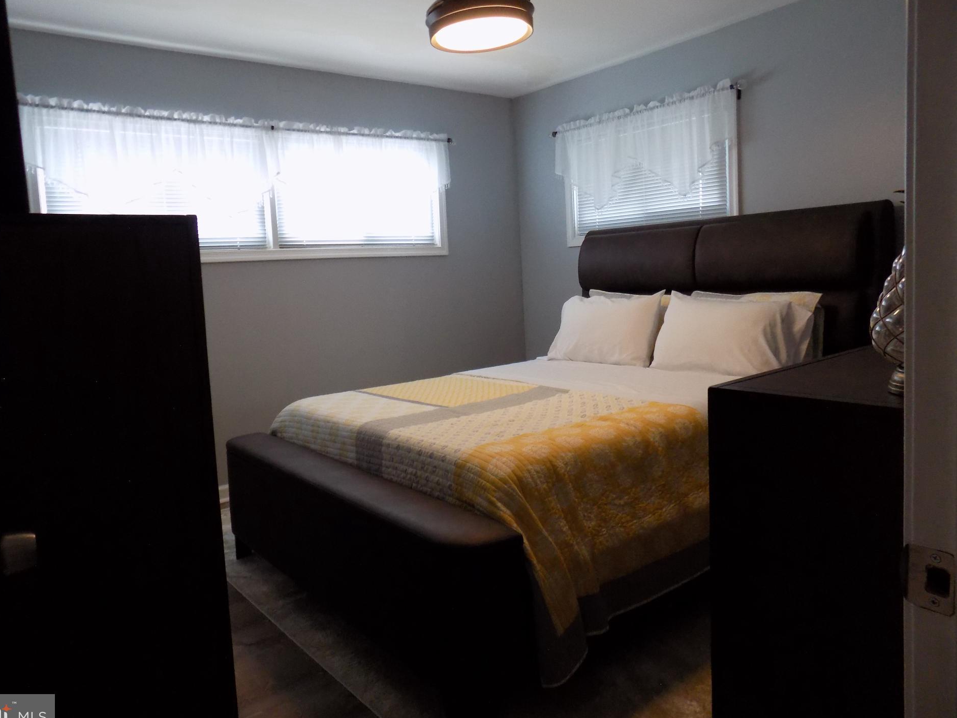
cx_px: 448
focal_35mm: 25
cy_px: 346
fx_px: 691
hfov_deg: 69.3
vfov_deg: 54.9
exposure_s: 1/30
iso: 250
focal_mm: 4
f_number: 3.1
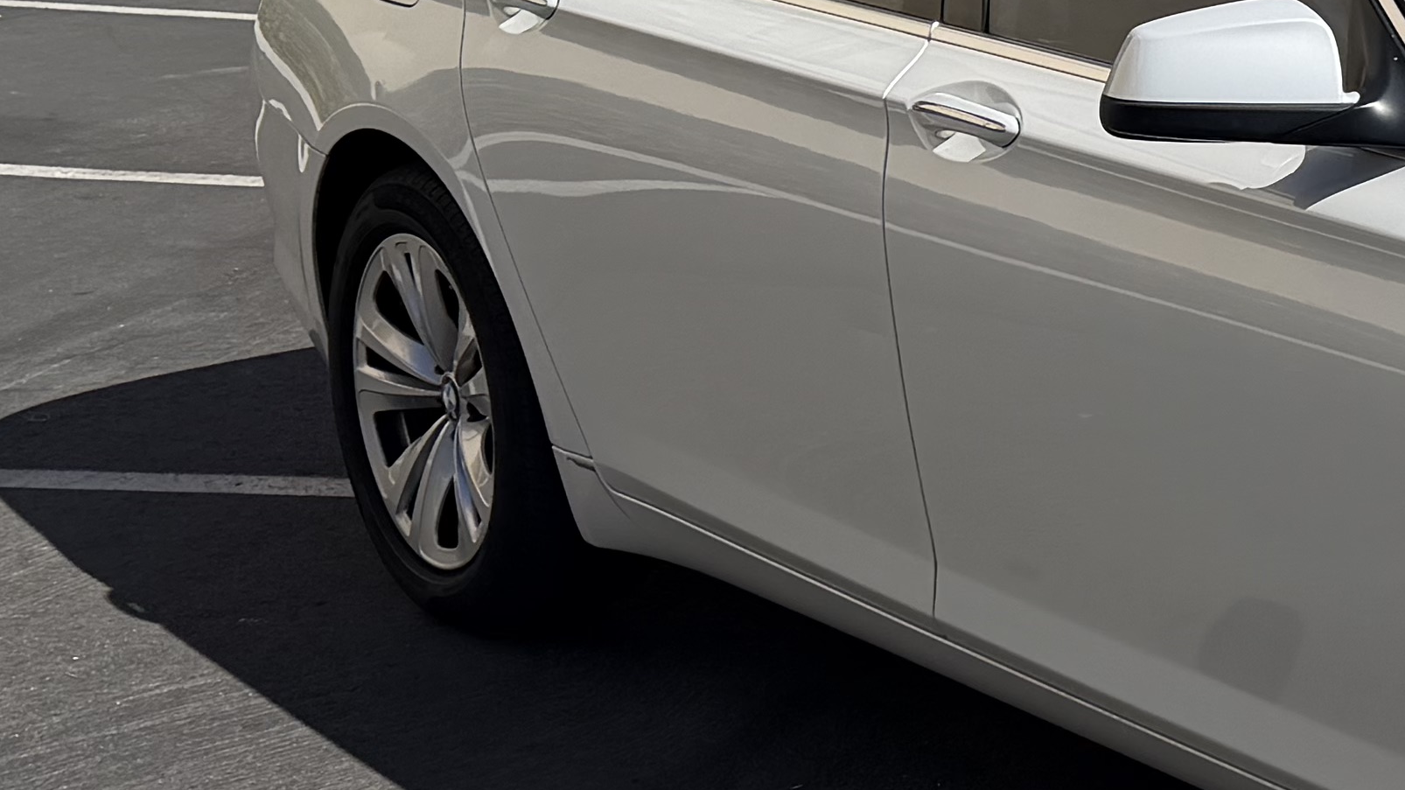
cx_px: 1897
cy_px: 176
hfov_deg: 20.6
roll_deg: +0.1
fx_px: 3464
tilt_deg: -11.4
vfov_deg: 13.0
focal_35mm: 93
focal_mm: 6.76
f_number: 1.78
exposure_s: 1/6711
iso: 80
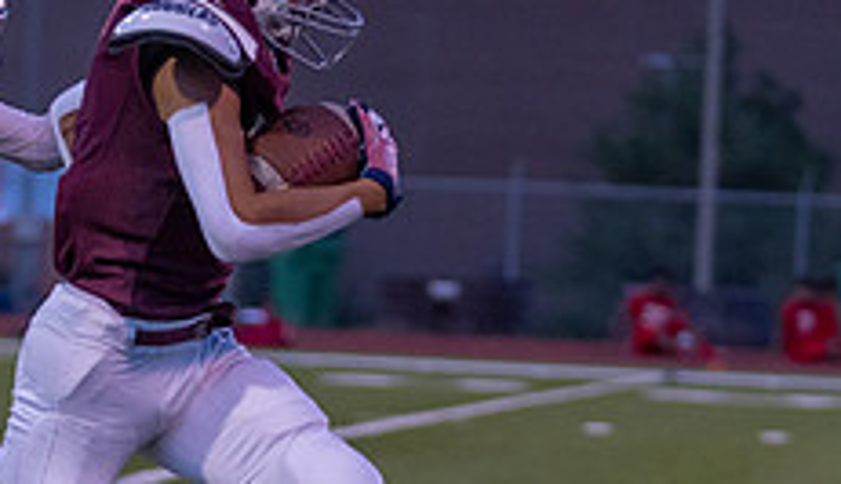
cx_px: 54
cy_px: 557
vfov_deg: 4.5
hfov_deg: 7.8
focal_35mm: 275
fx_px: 6168
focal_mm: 87
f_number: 2.8
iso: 2500
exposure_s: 1/1250
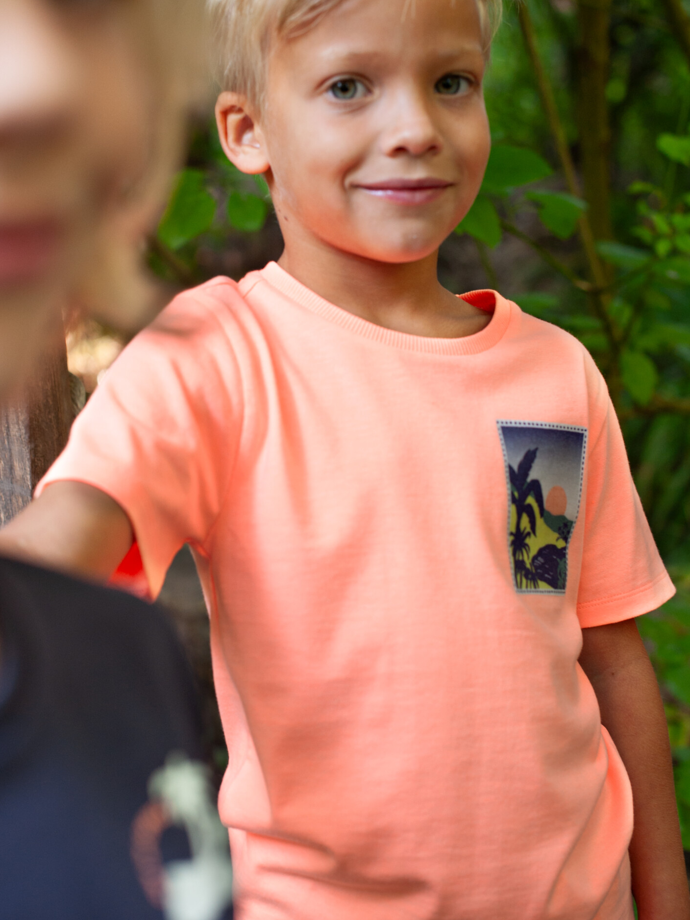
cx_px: 346
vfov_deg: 34.9
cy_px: 436
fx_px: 1462
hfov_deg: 26.6
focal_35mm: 55
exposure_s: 1/100
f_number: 4
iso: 800
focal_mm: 50
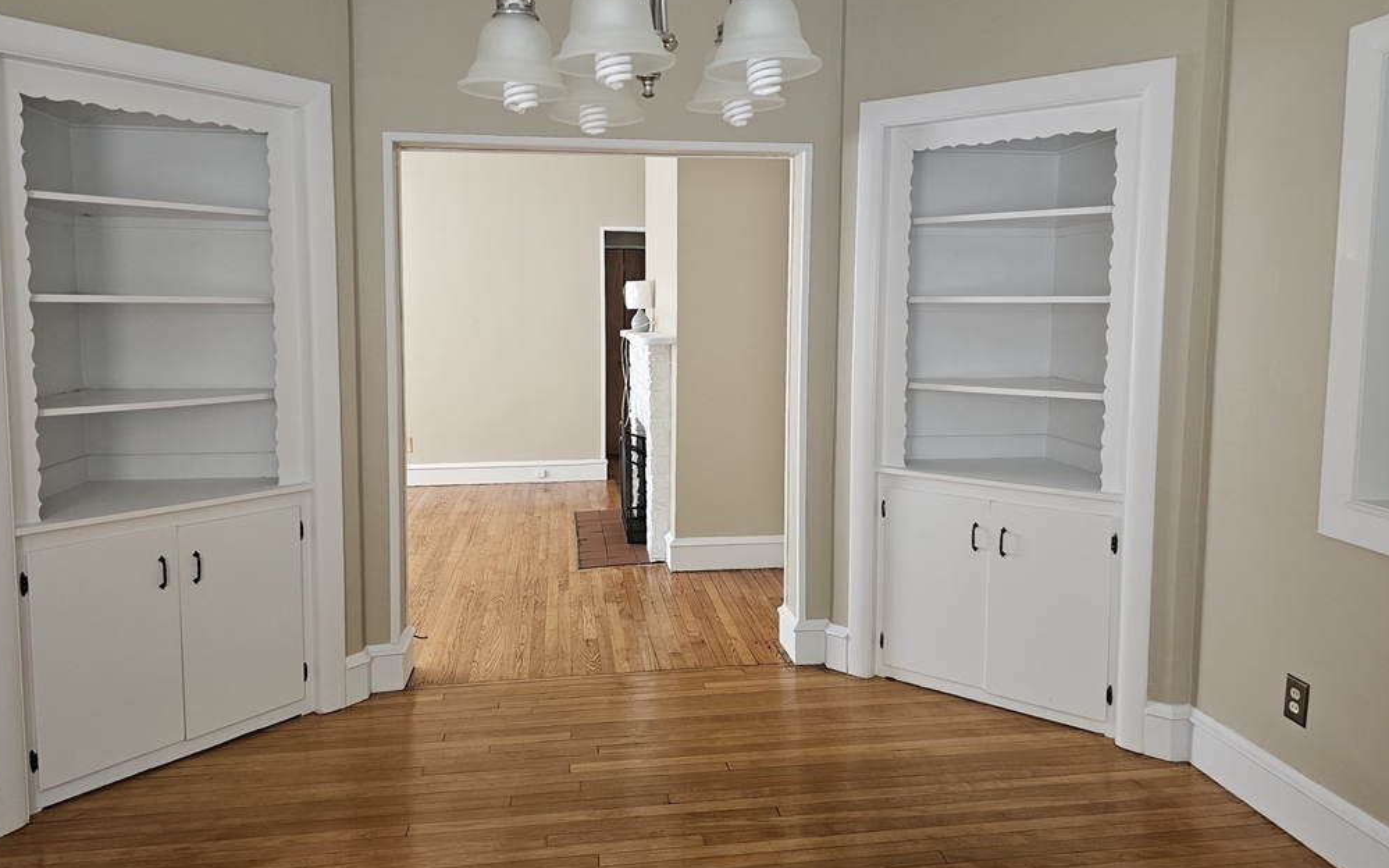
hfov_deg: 72.6
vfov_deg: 49.2
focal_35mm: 25
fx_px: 946
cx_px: 691
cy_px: 405
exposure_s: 1/180
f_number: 1.7
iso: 200
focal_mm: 6.3
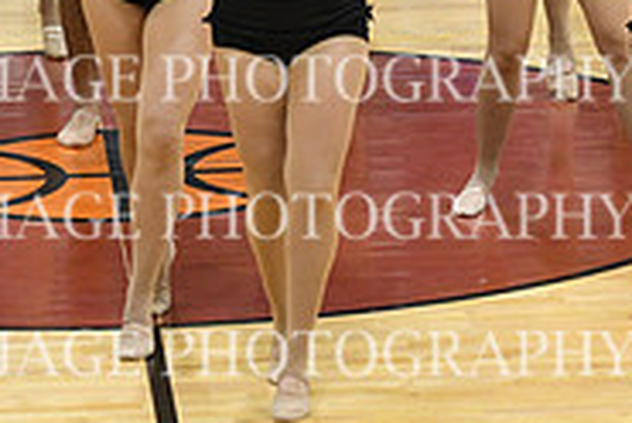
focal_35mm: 376
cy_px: -128
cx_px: 143
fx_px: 6611
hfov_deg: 5.5
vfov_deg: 3.7
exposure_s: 1/400
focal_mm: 80
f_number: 2.8
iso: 3200
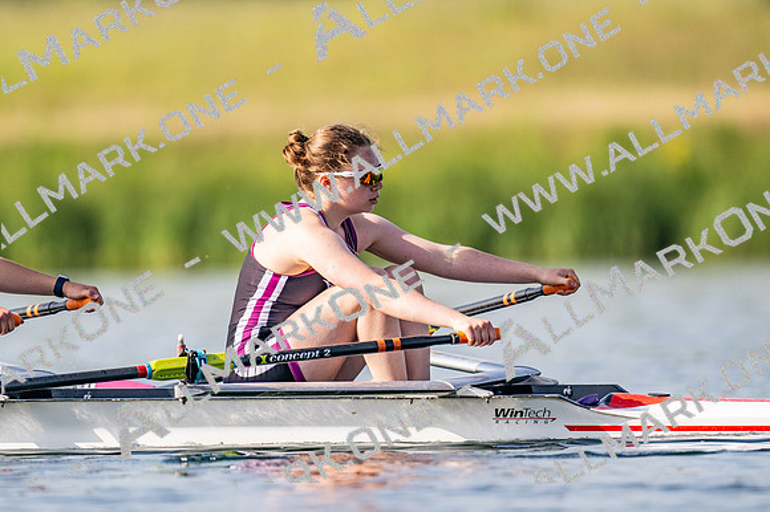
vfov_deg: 1.5
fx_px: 19238
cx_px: 385
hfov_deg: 2.3
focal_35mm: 900
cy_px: 256
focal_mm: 600
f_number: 4
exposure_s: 1/2500
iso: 200
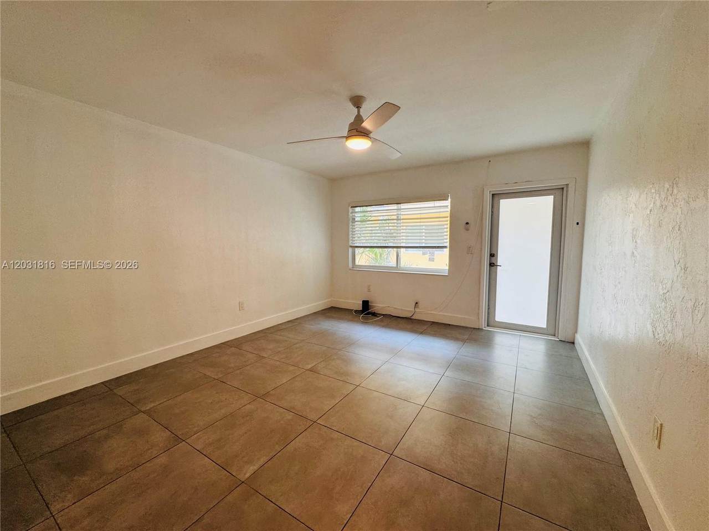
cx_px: 354
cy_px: 266
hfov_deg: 102.1
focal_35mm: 14
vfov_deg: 85.7
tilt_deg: -5.9
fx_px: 287
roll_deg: -0.8
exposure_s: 1/120
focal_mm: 2.22
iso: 125
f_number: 2.2
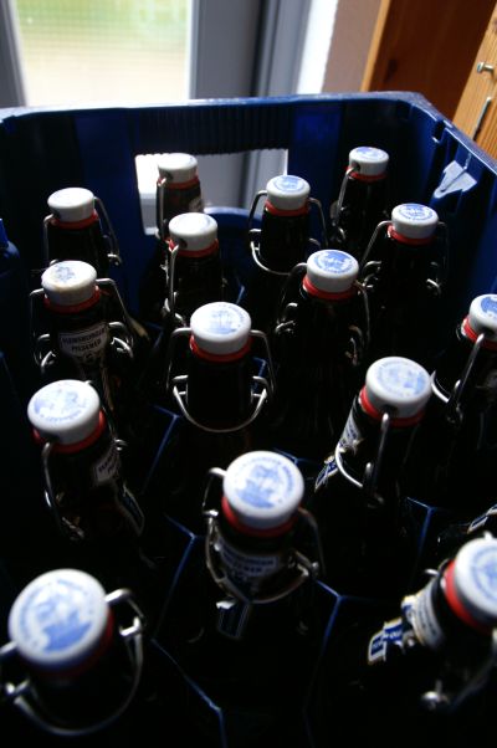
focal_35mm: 26
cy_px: 374
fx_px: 529
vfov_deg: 70.5
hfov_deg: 50.3
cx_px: 248
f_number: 5
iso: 800
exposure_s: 1/60
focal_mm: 17
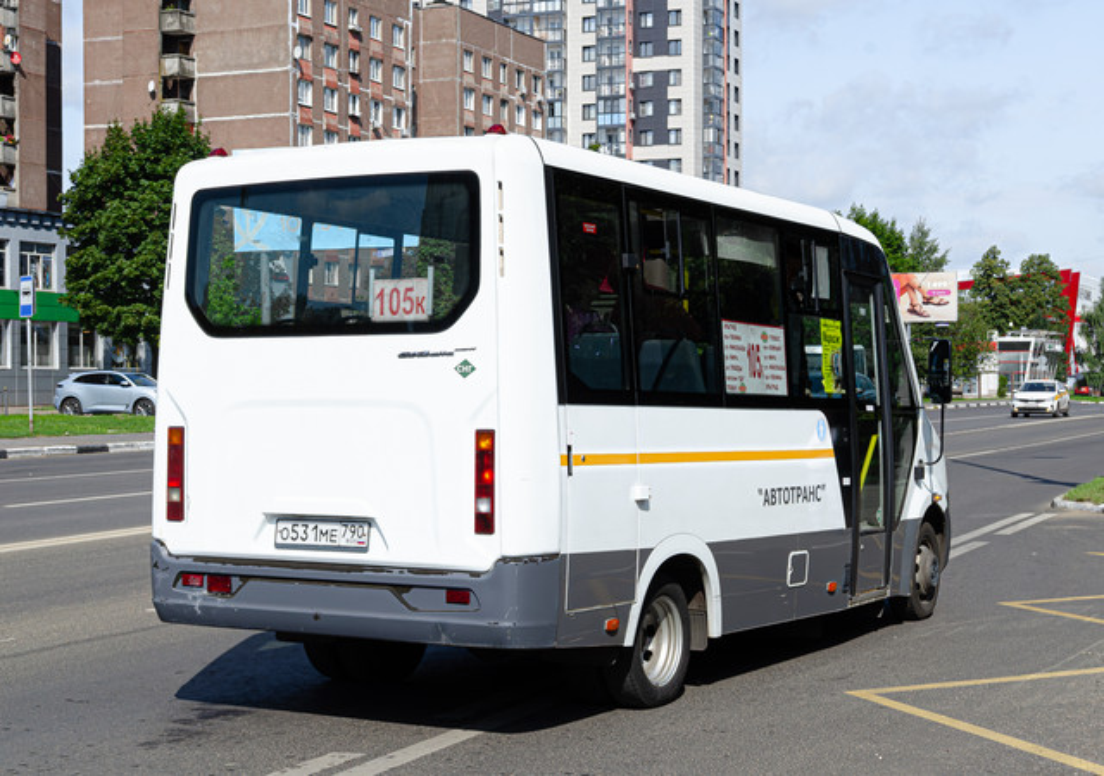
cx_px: 554
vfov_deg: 23.4
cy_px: 401
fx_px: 1870
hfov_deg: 32.9
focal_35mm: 60
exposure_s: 1/800
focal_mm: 35
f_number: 11
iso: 400
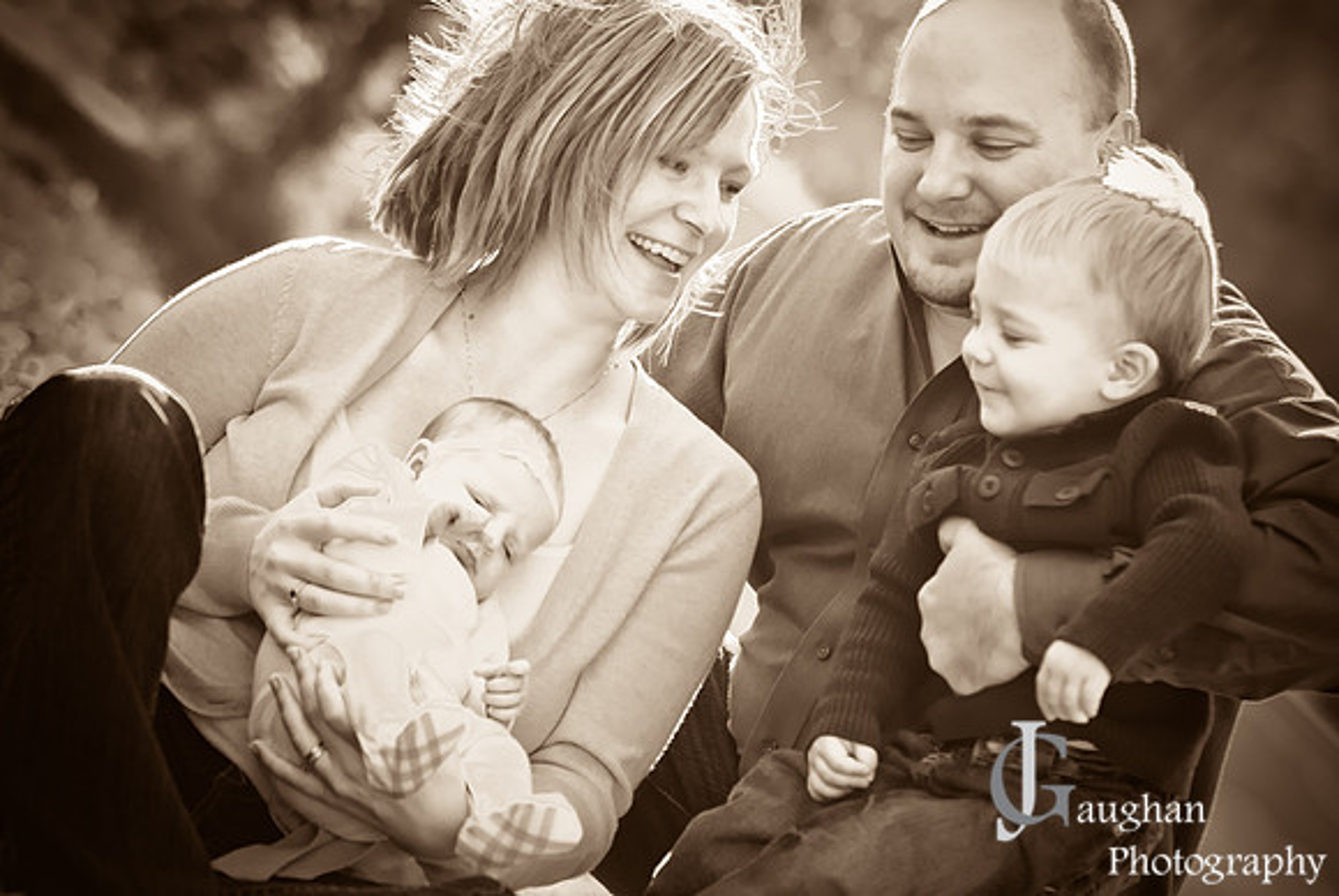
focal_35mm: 168
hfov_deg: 12.2
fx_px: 6255
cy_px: 448
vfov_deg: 8.2
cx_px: 670
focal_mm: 112
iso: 200
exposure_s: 1/640
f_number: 3.5
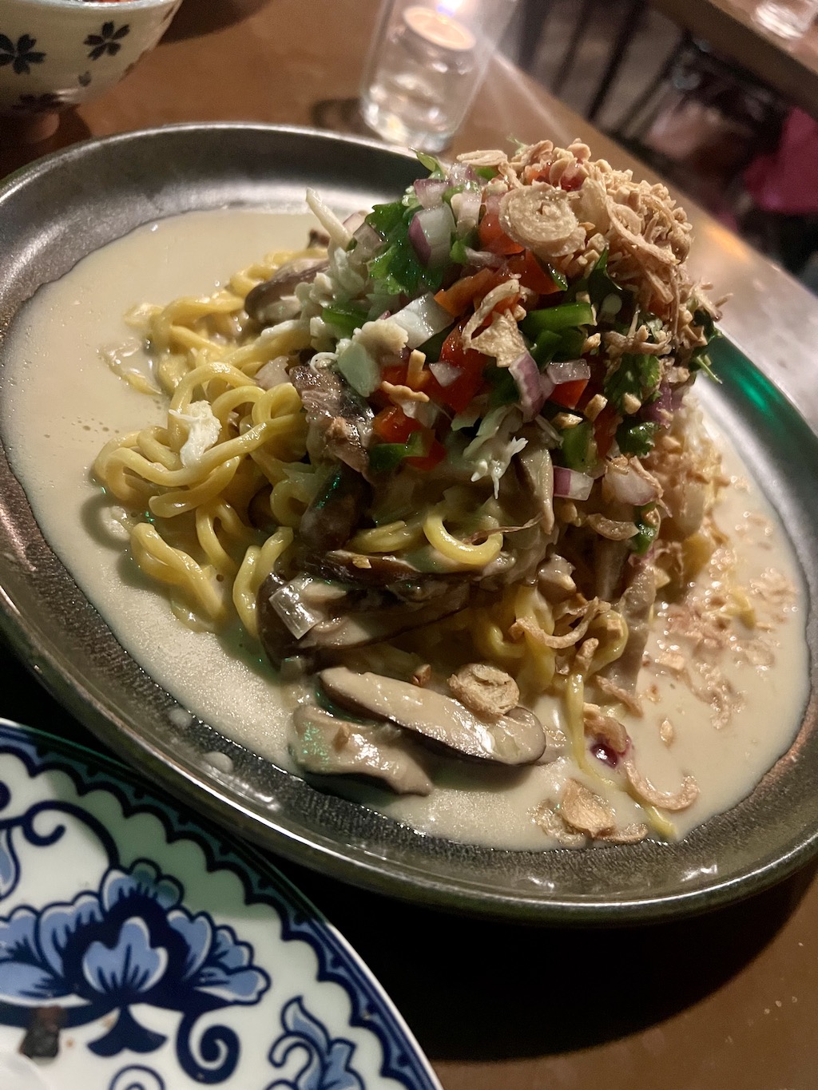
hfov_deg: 53.1
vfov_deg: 67.3
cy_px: 545
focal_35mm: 26
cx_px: 409
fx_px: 819
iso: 640
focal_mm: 5.7
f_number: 1.5
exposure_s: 1/30
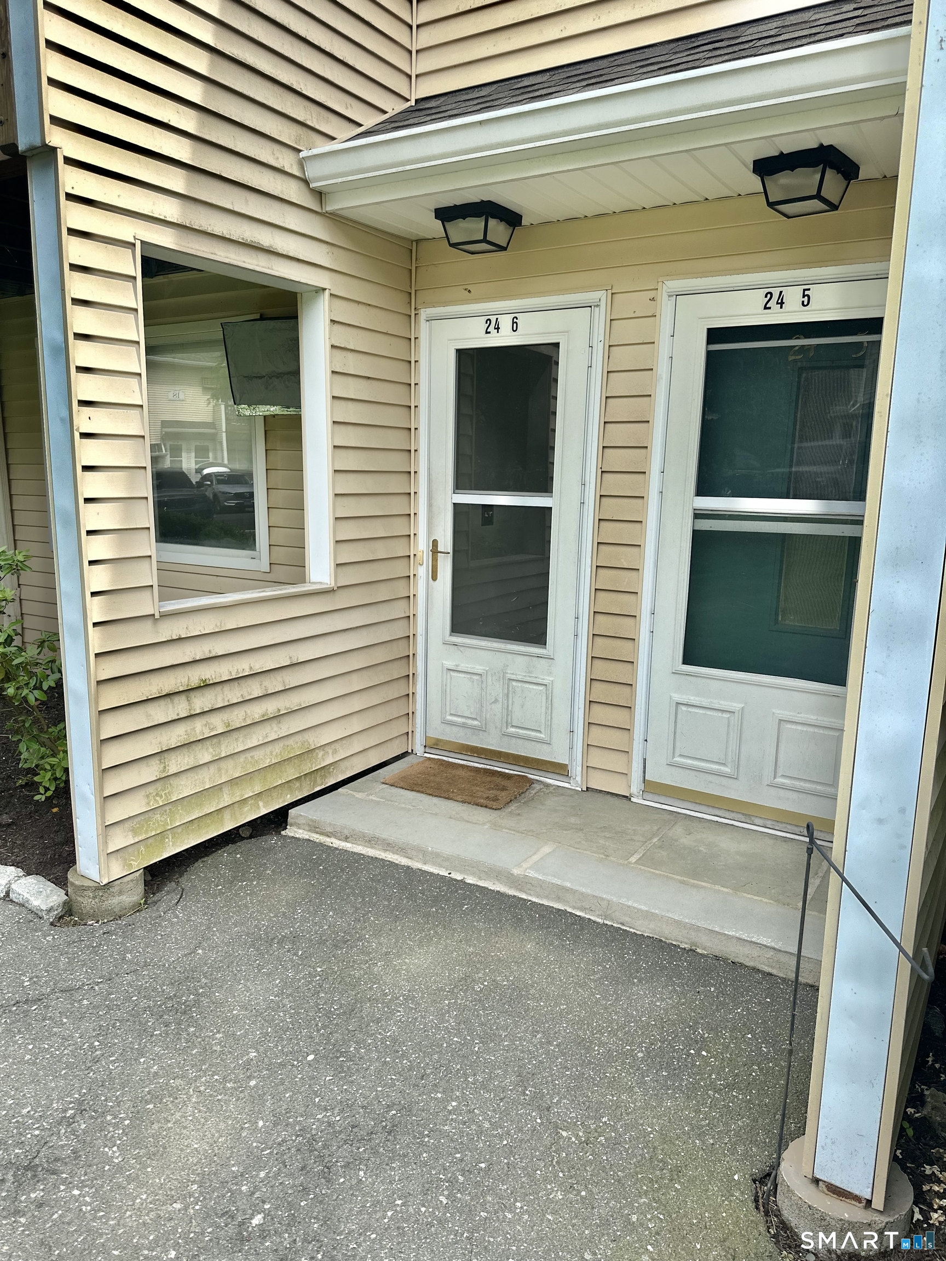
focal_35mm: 24
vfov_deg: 71.6
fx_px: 875
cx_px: 473
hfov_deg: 56.8
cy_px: 630
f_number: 1.78
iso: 80
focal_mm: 6.86
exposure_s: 1/1664
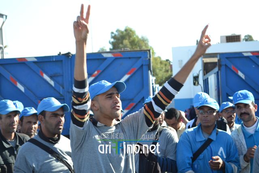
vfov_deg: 16.5
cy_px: 86
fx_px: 593
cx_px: 130
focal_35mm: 82
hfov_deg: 24.6
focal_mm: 55
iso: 100
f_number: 6.3
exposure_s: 1/160
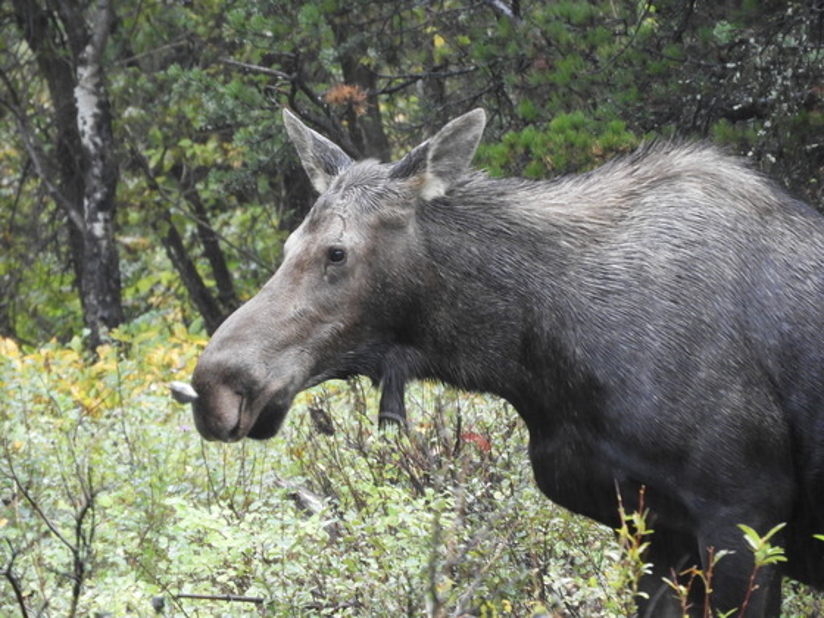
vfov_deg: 2.7
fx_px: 13092
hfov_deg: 3.6
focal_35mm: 550
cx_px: 412
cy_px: 309
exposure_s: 1/60
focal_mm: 98.5
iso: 640
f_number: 5.6
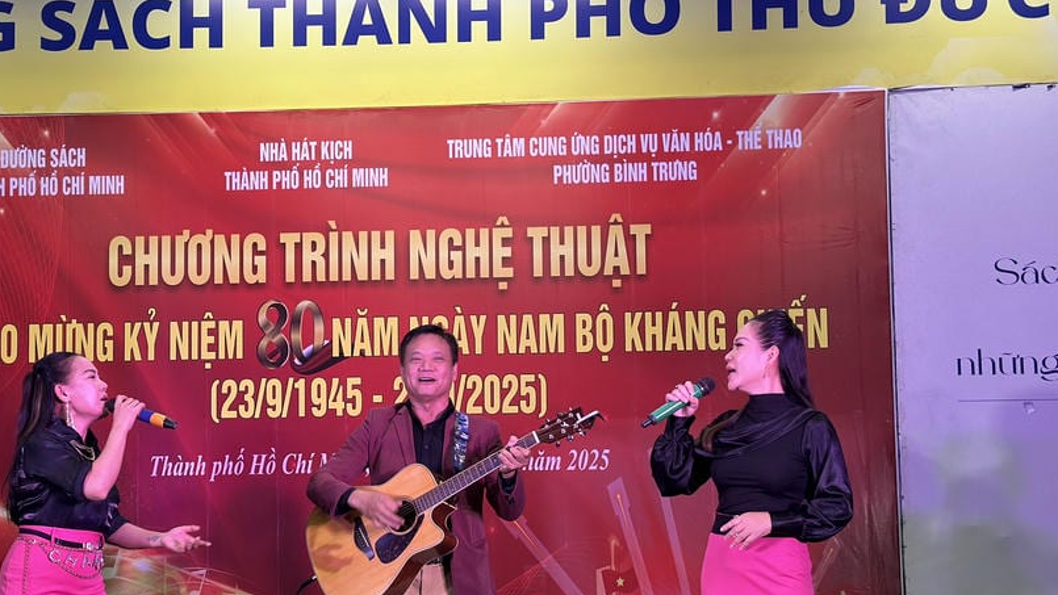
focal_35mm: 65
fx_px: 1824
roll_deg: +0.8
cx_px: 428
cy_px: 398
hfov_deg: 32.3
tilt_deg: +4.8
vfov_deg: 18.5
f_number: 1.78
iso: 64
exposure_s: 1/100
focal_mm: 6.86
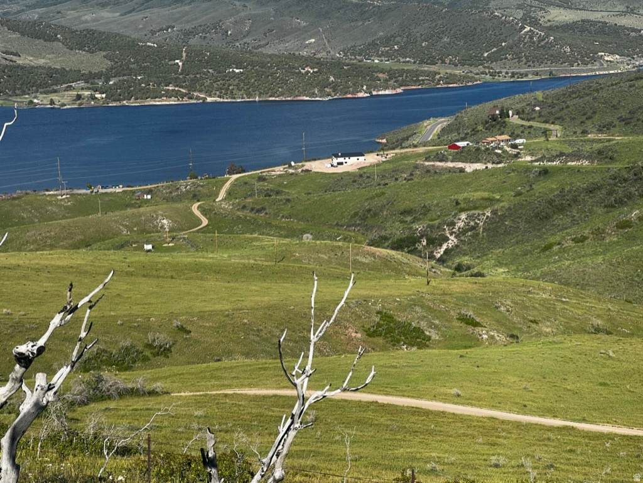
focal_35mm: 77
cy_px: 242
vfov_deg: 19.2
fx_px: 1431
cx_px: 322
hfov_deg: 25.3
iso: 32
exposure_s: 1/708
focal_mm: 9
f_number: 2.8
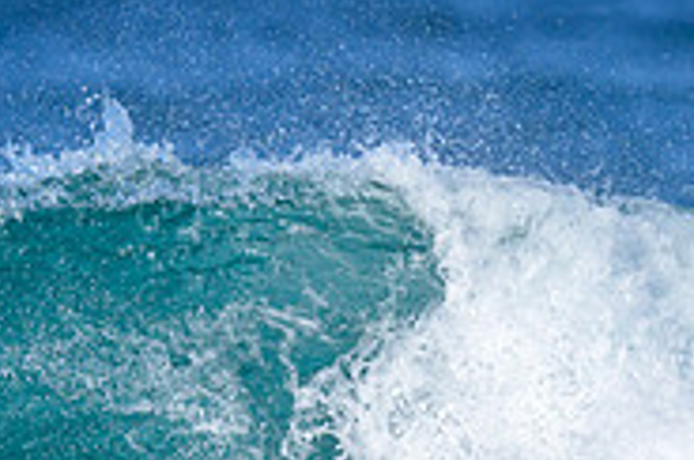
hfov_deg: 0.6
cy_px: 774
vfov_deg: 0.4
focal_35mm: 3475
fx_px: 66873
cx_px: -34
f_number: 6.3
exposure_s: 1/2000
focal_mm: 800
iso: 250
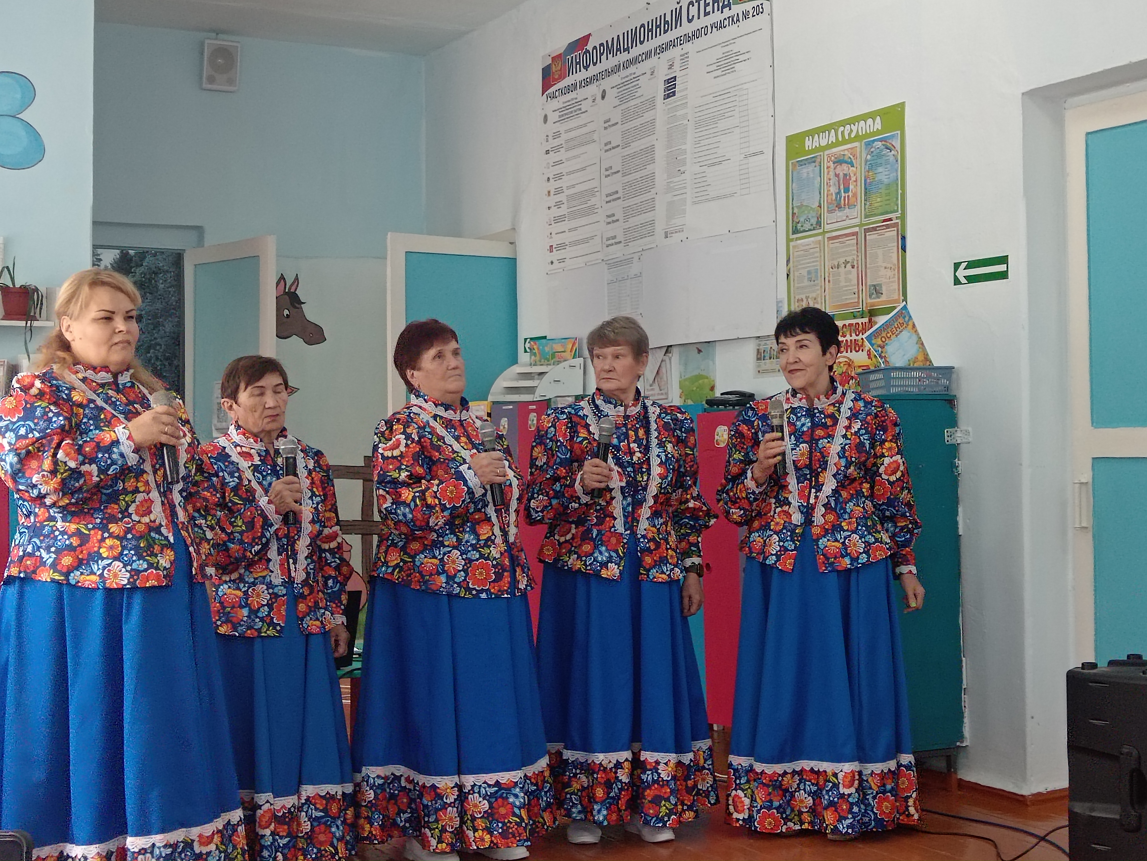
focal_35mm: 54
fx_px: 1789
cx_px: 574
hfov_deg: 35.5
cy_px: 430
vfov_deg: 27.0
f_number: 1.9
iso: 946
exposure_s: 1/50
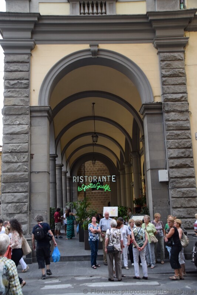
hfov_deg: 40.0
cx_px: 98
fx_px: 271
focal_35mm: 33
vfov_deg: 57.2
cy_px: 148
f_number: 6.3
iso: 400
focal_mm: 22
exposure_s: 1/160
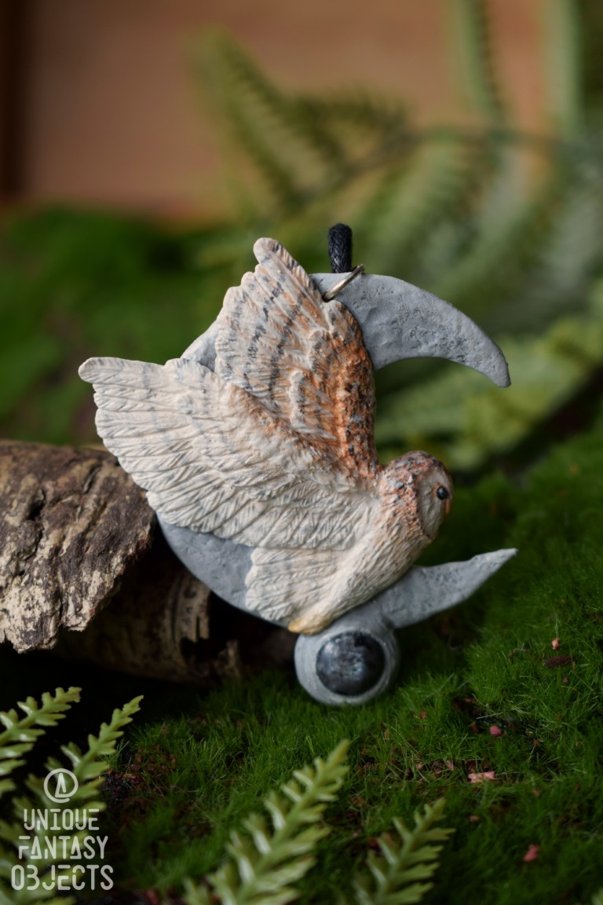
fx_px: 1809
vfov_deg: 28.1
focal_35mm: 72
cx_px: 302
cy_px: 452
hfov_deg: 18.9
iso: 400
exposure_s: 1/125
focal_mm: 48
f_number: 5.3
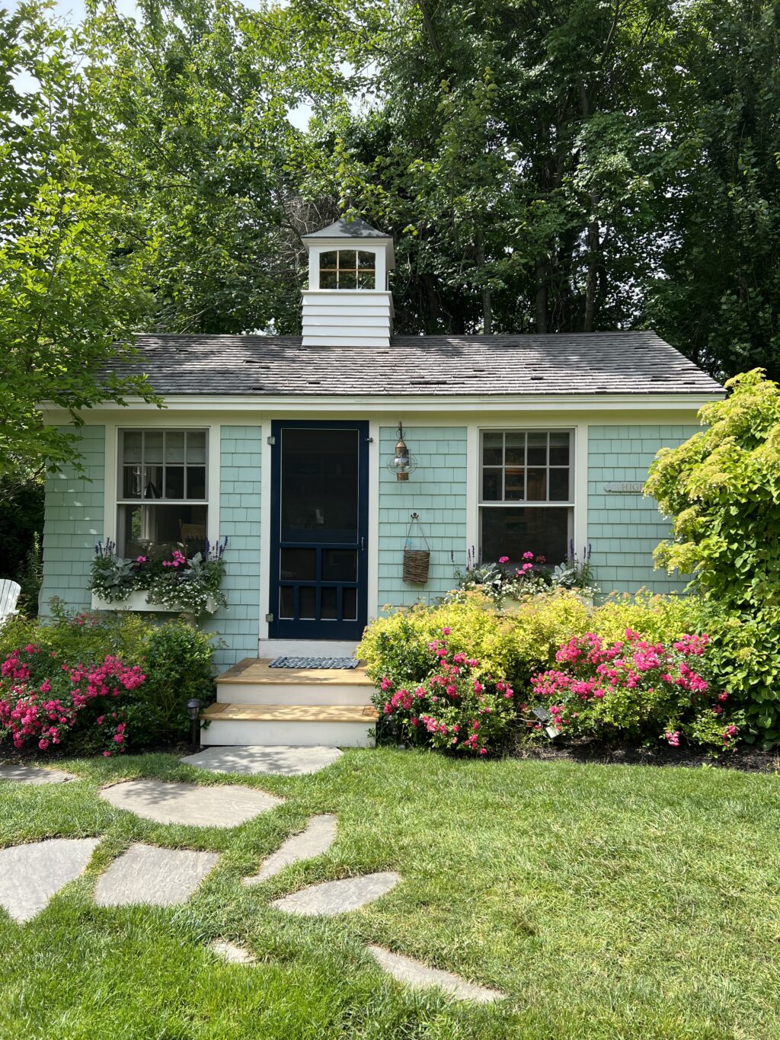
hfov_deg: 53.1
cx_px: 390
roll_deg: -0.4
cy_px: 520
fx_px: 781
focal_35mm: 26
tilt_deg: +1.0
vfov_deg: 67.3
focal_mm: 5.7
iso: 50
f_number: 1.5
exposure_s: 1/1575
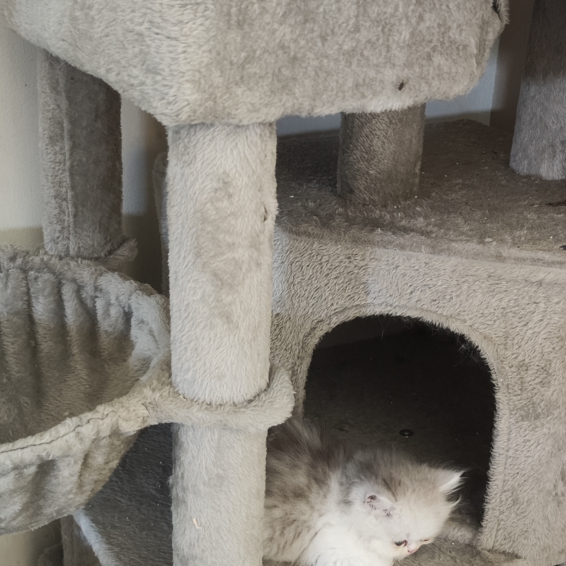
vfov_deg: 32.2
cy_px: 324
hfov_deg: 32.1
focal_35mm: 53
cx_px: 227
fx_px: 980
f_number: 1.69
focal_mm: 7.01
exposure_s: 1/25
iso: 3307
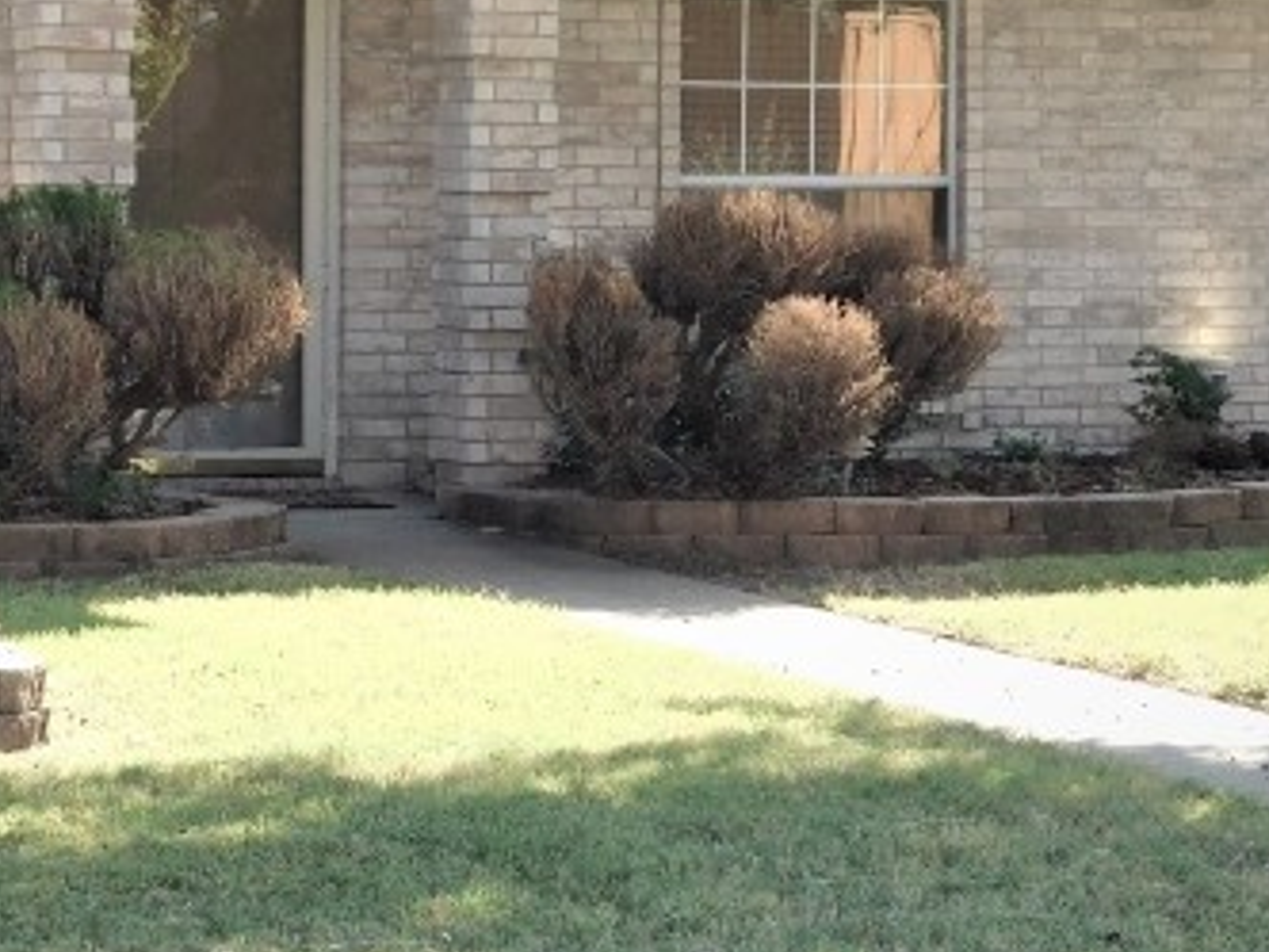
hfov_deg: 14.2
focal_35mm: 139
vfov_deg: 10.7
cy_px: 321
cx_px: 352
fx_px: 5096
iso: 125
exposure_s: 1/250
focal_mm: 8
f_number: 3.7
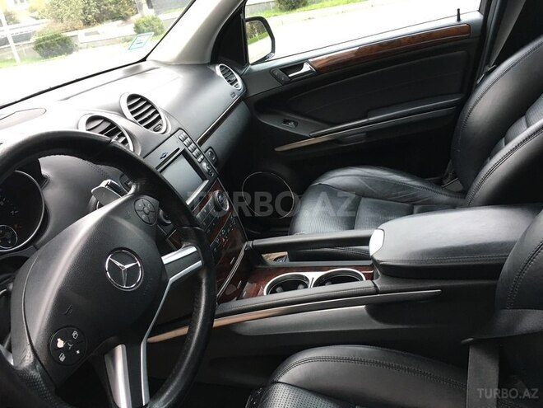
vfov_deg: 48.2
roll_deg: +9.9
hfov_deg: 61.7
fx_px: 455
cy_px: 204
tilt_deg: -27.7
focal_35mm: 29
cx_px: 272
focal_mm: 4.15
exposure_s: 1/33
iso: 50
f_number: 2.2
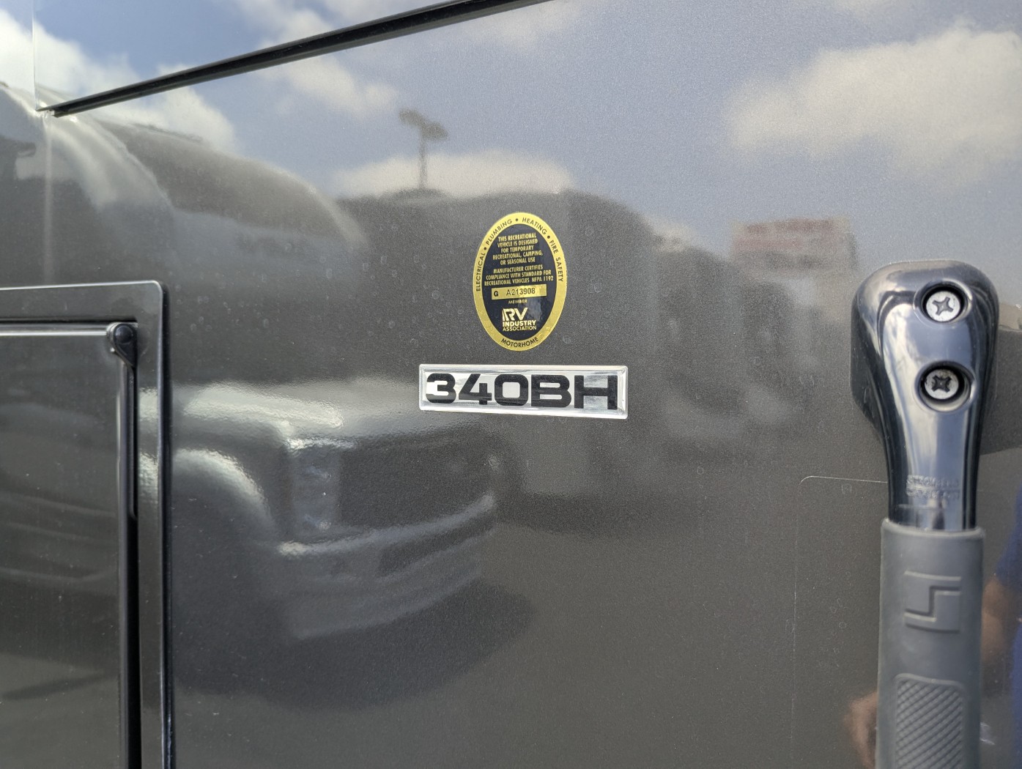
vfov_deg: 56.9
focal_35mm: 24
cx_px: 511
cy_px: 384
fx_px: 709
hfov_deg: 71.5
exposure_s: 1/330
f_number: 1.85
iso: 42
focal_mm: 6.81
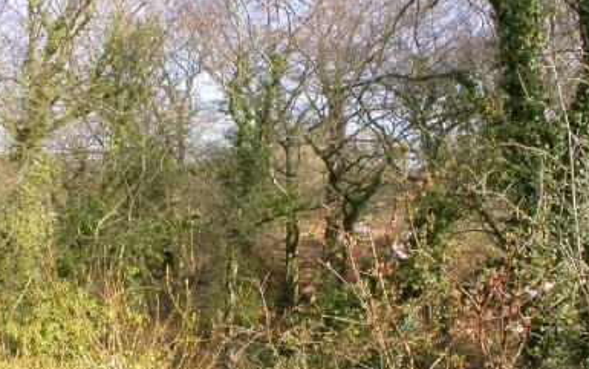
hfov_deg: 33.4
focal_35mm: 61
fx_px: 980
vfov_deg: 21.2
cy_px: 273
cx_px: 242
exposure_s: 1/158
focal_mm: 7.85
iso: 100
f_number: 5.3
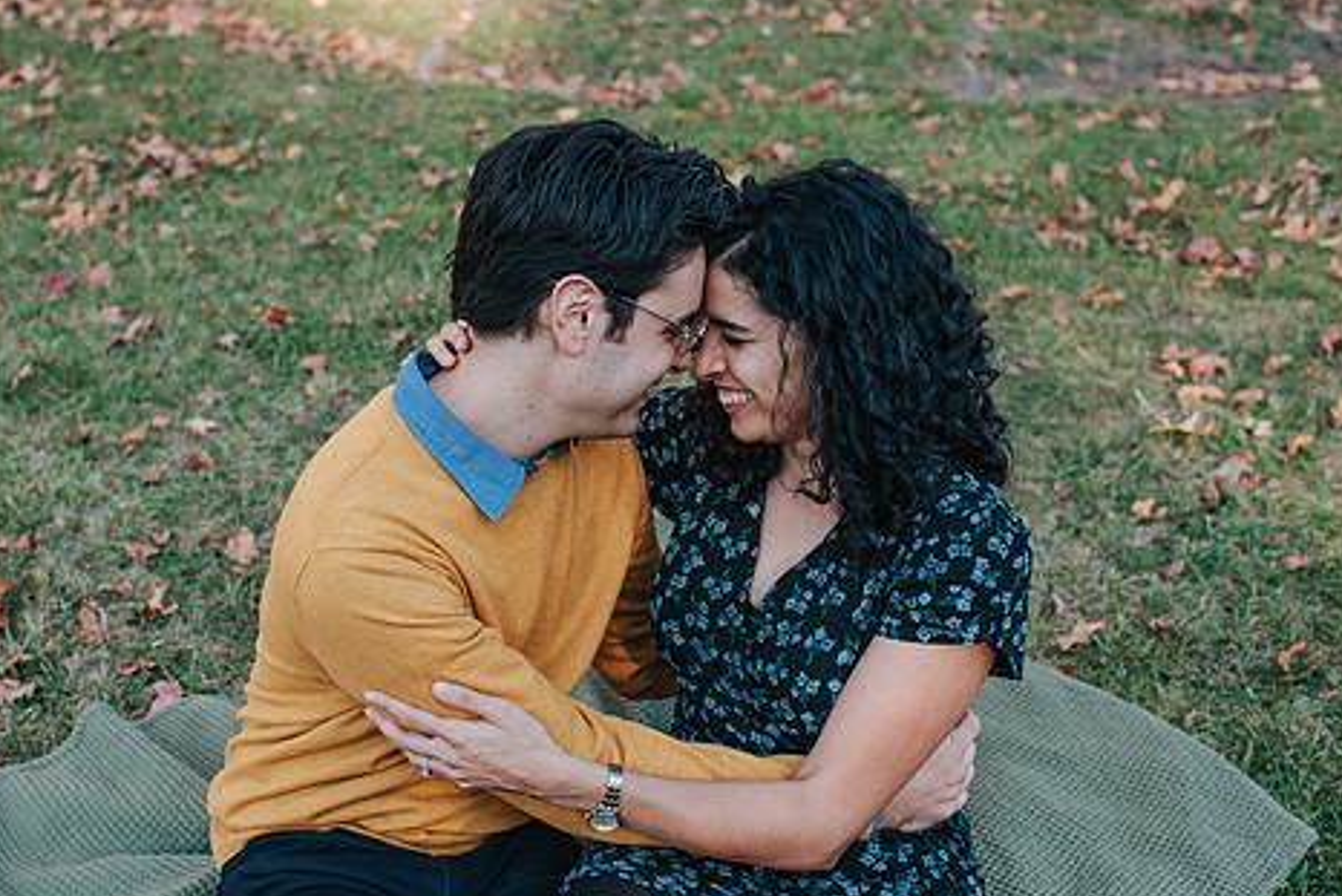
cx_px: 589
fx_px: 1827
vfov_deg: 27.5
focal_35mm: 49
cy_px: 386
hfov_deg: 40.3
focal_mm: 35
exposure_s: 1/800
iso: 720
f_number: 3.2
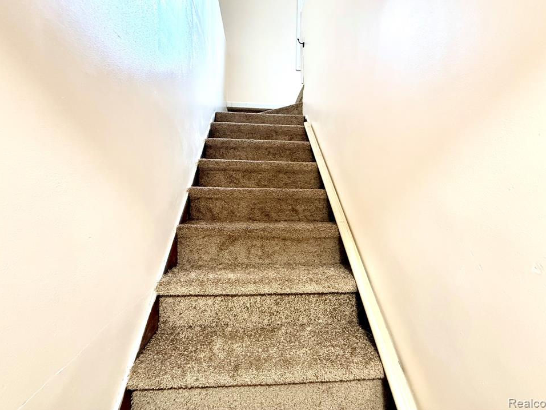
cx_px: 273
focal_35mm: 15
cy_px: 192
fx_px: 237
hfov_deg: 98.2
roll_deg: -0.6
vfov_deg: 81.7
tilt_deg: +0.9
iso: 500
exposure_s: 1/60
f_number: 2.2
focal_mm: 2.22
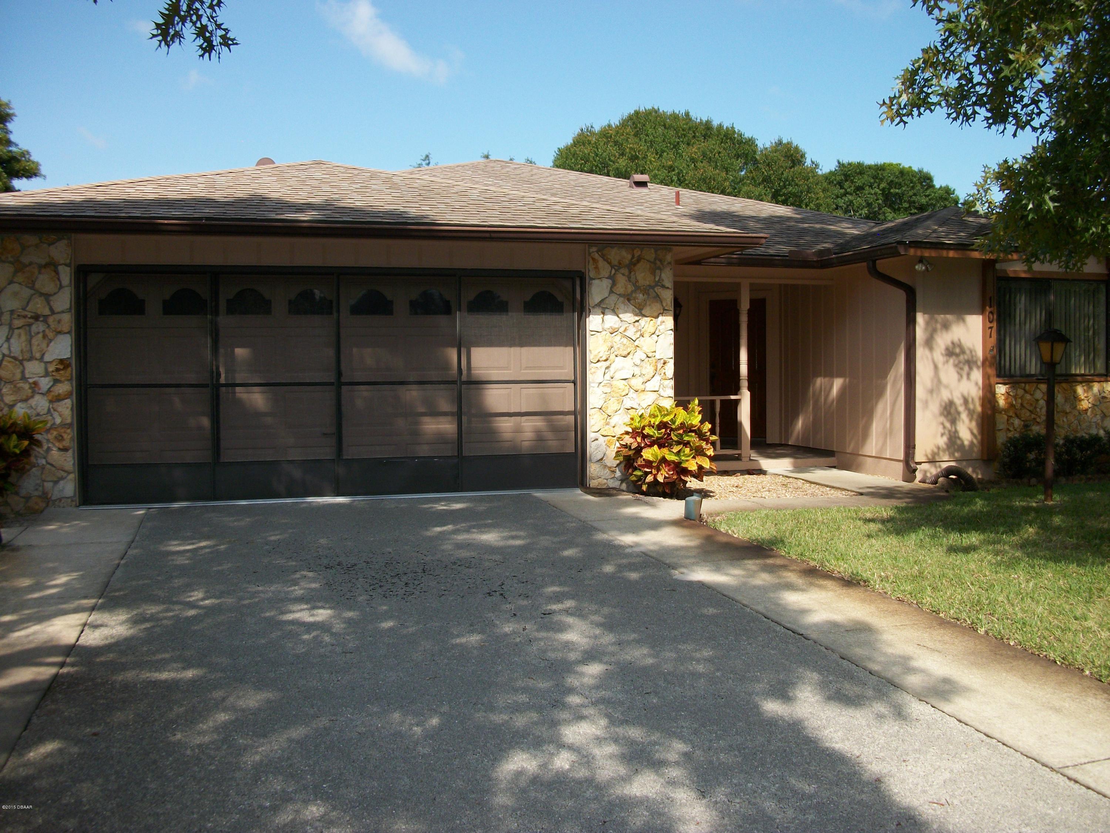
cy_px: 416
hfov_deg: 56.8
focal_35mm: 32
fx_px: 1026
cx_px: 555
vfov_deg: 44.2
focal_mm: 5.7
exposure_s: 1/1000
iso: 80
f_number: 2.9
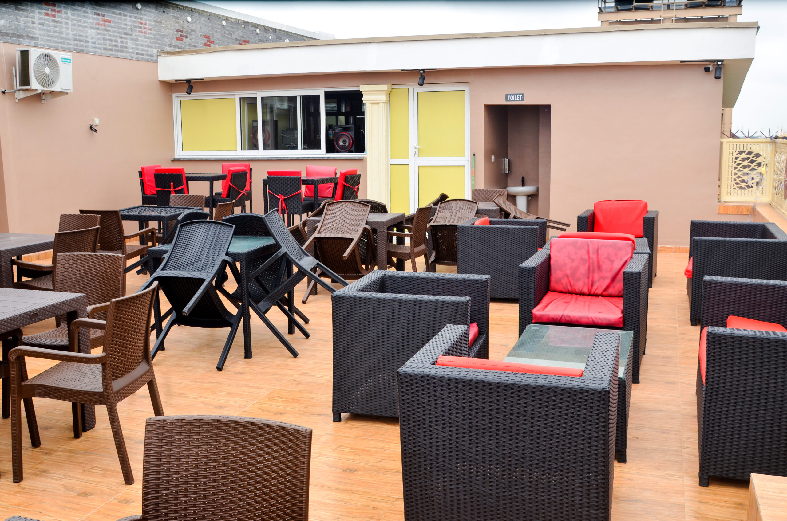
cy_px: 260
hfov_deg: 53.2
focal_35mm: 36
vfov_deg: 36.7
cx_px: 394
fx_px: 785
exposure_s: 1/160
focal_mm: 24
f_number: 5.6
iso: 200
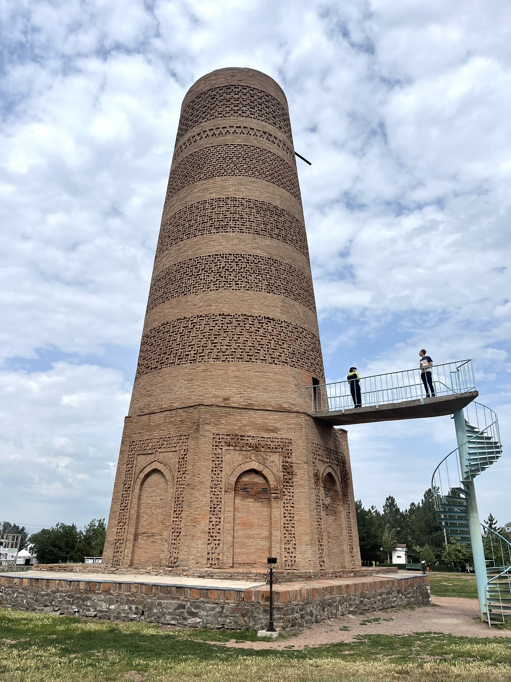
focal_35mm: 26
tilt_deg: +20.4
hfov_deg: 53.1
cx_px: 256
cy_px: 341
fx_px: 512
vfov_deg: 67.3
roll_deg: -0.7
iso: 50
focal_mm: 5.1
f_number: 1.6
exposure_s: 1/6173
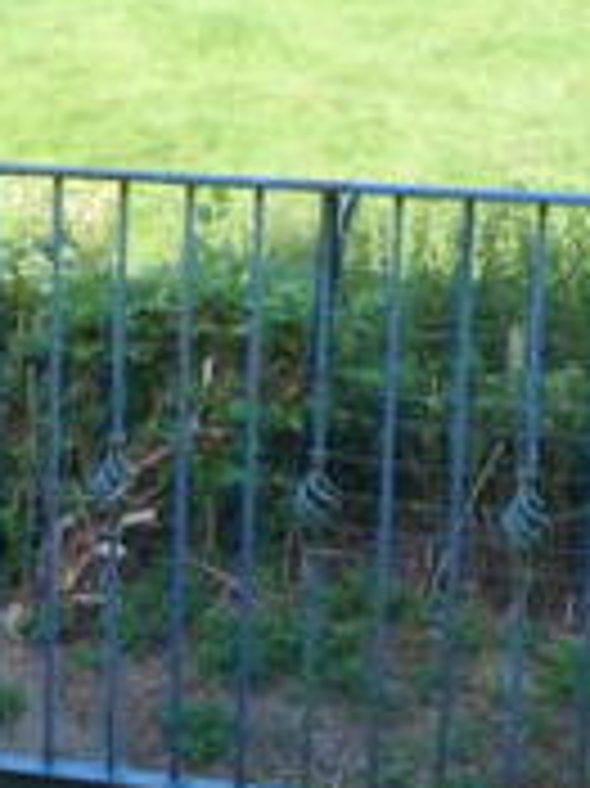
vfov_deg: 23.9
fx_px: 1820
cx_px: -2
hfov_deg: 18.0
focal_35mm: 80
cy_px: 110
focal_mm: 4.3
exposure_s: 1/125
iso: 100
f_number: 4
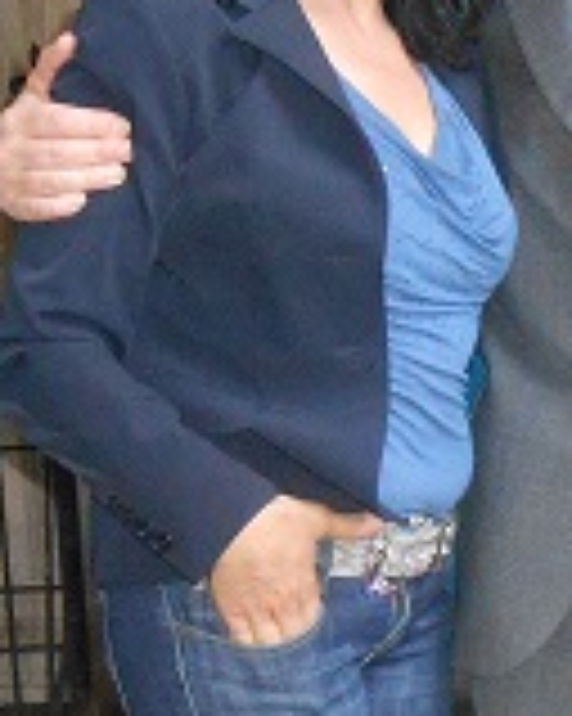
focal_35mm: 102
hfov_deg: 14.7
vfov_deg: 18.8
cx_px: 635
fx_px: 2161
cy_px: 482
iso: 500
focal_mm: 4.6
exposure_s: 1/25
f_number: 3.5
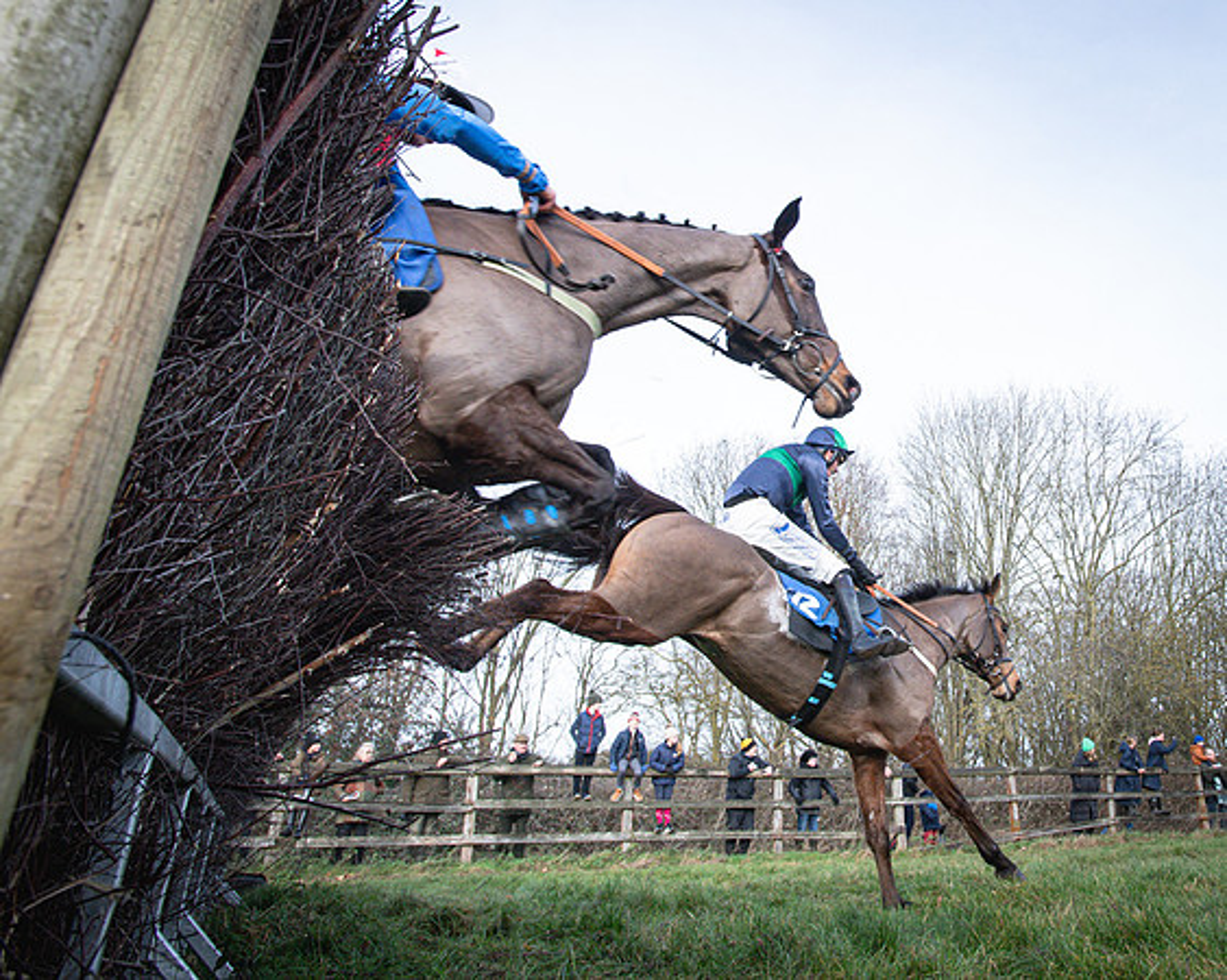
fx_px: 1000
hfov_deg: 59.9
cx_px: 907
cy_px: 383
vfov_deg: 51.8
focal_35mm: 28
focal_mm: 19
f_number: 8
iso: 2000
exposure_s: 1/1000
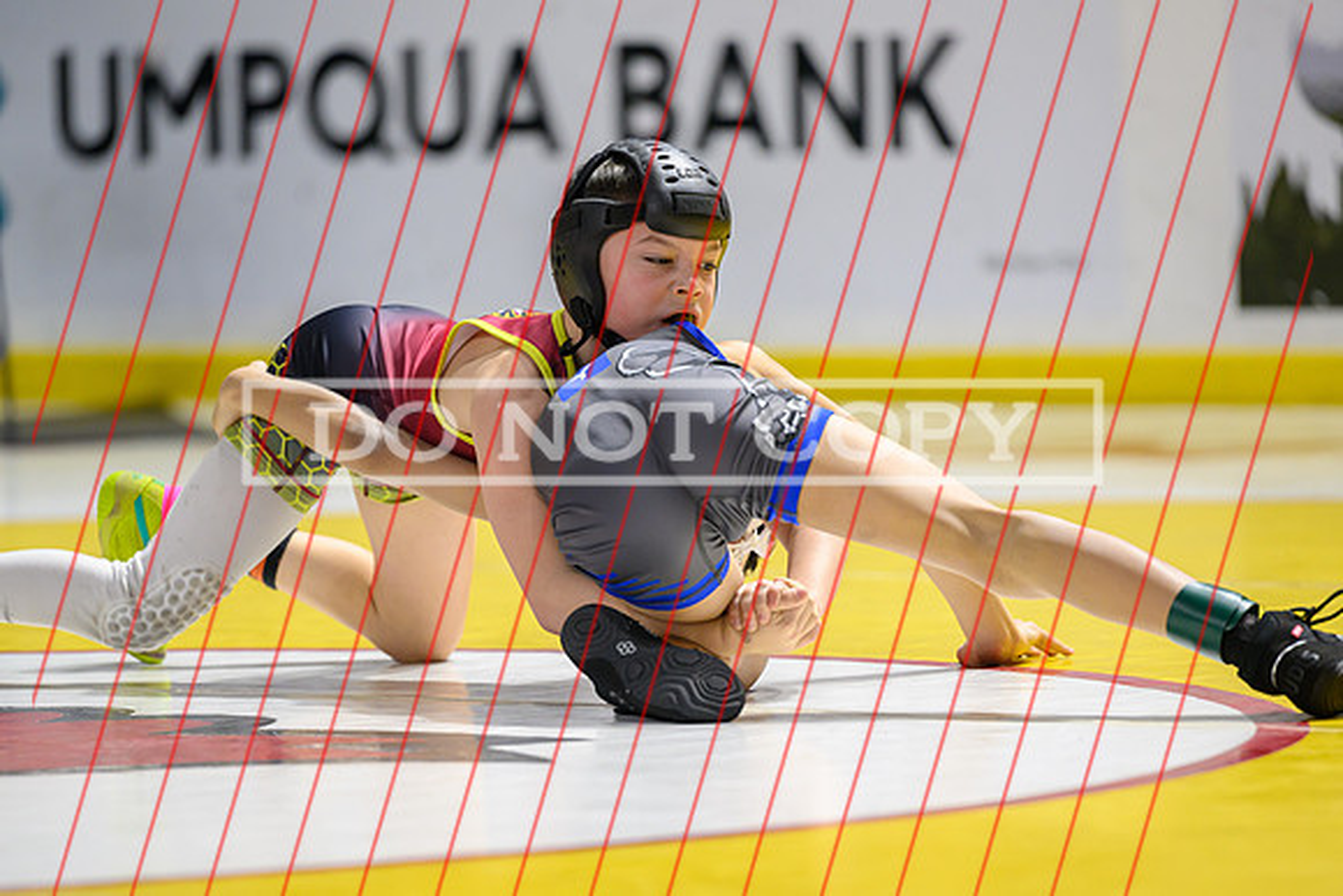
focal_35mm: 252
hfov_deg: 8.2
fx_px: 9418
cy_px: 492
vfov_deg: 5.4
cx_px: 679
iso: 2200
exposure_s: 1/800
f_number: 2.8
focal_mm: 200
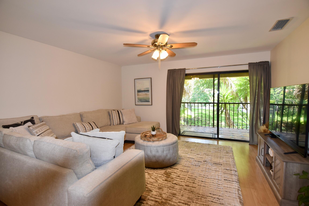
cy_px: 103
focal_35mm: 16
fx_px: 142
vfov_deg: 72.1
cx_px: 154
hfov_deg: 95.0
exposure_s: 1/80
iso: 400
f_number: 4.5
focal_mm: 11
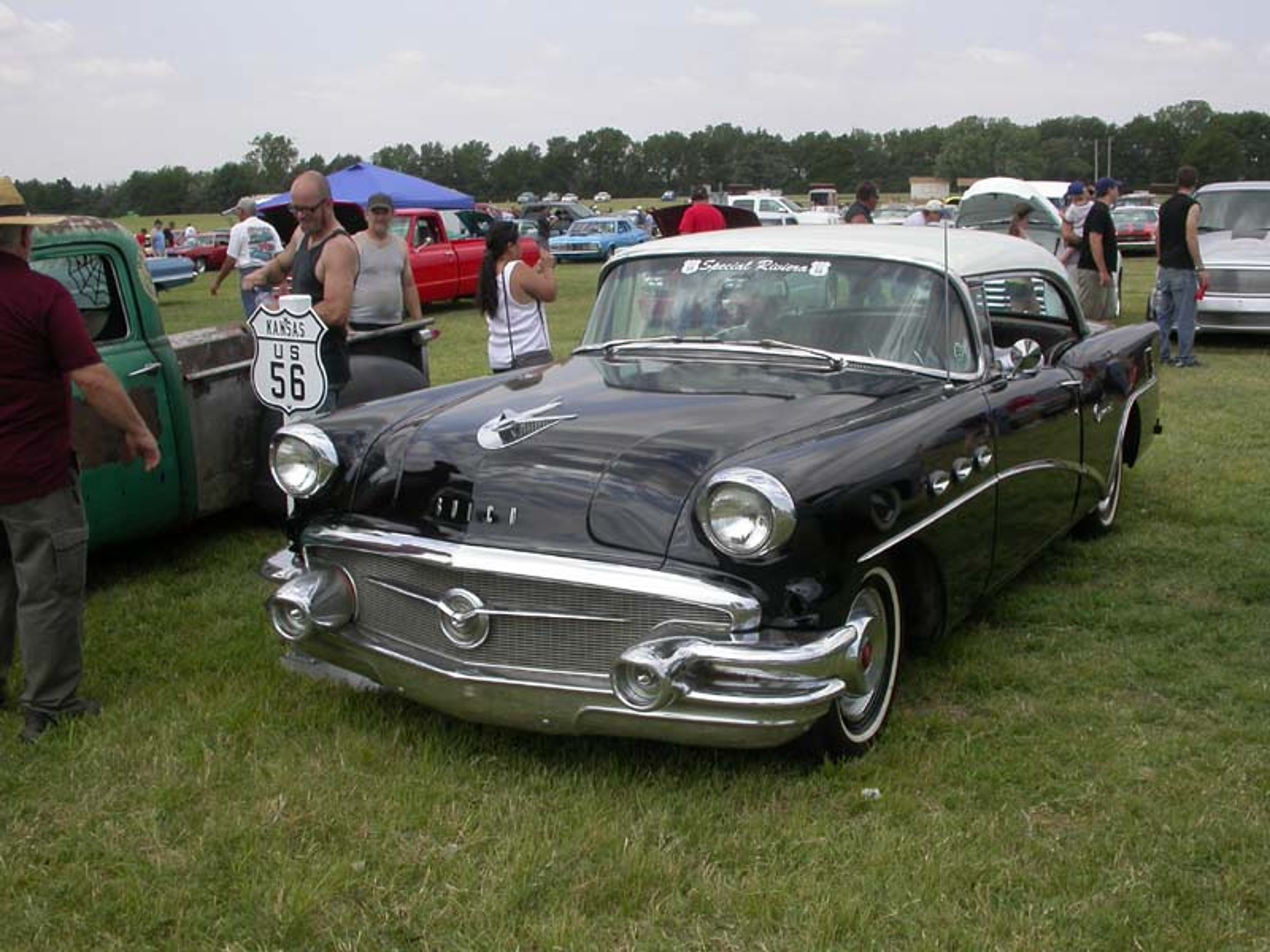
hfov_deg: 49.0
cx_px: 635
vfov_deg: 37.7
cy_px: 476
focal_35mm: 38
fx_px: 1394
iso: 100
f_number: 6.7
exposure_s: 1/347
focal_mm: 7.85
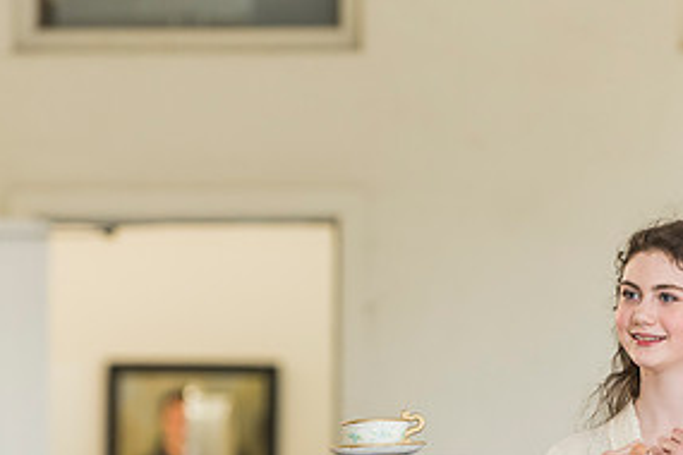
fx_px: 6583
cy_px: 453
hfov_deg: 5.9
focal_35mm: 347
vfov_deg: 4.0
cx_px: 446
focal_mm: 155
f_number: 3.5
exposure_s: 1/160
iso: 1000
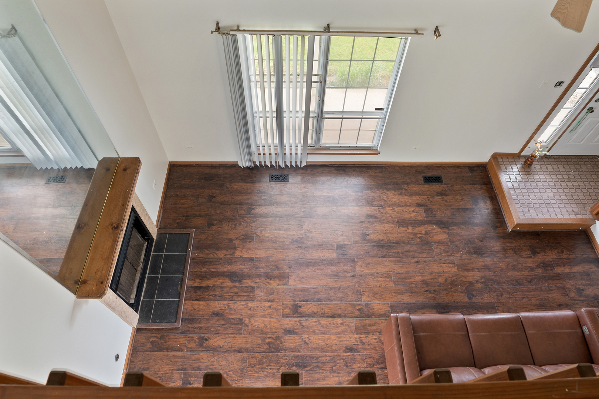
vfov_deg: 36.9
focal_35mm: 36
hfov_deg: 53.1
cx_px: 300
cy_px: 200
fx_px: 599
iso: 320
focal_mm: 24
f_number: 8
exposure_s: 1/2
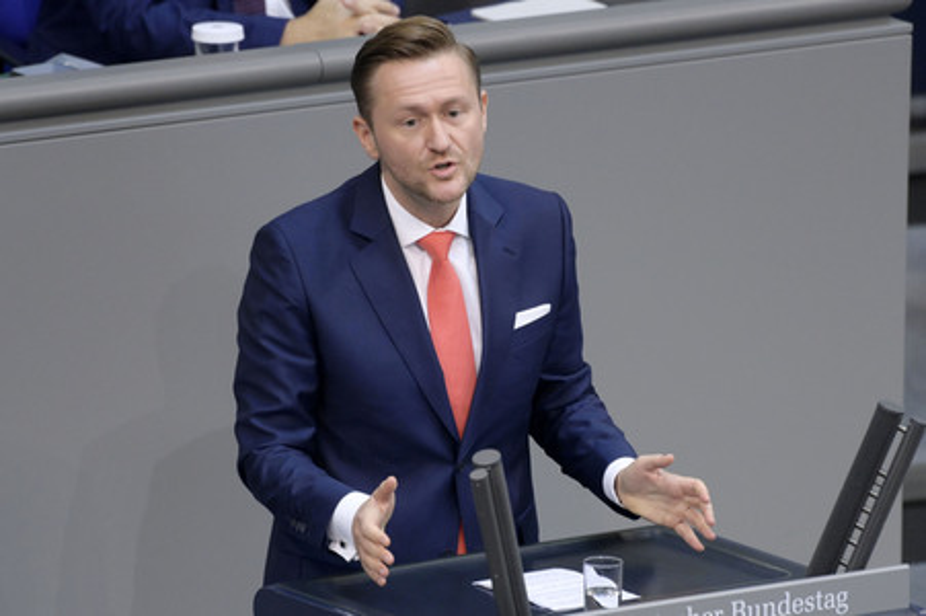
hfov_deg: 5.3
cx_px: 463
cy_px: 308
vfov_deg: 3.5
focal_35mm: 390
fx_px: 10024
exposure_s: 1/400
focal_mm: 390
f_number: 5.6
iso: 8000
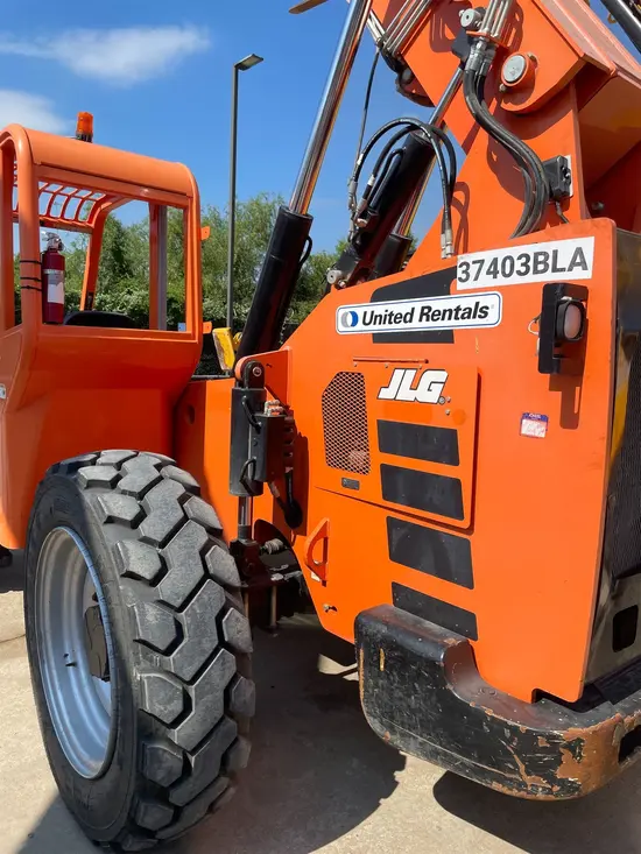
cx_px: 320
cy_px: 427
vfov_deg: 67.3
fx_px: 642
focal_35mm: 26
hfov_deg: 53.1
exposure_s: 1/4000
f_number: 1.6
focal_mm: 4.2
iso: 50
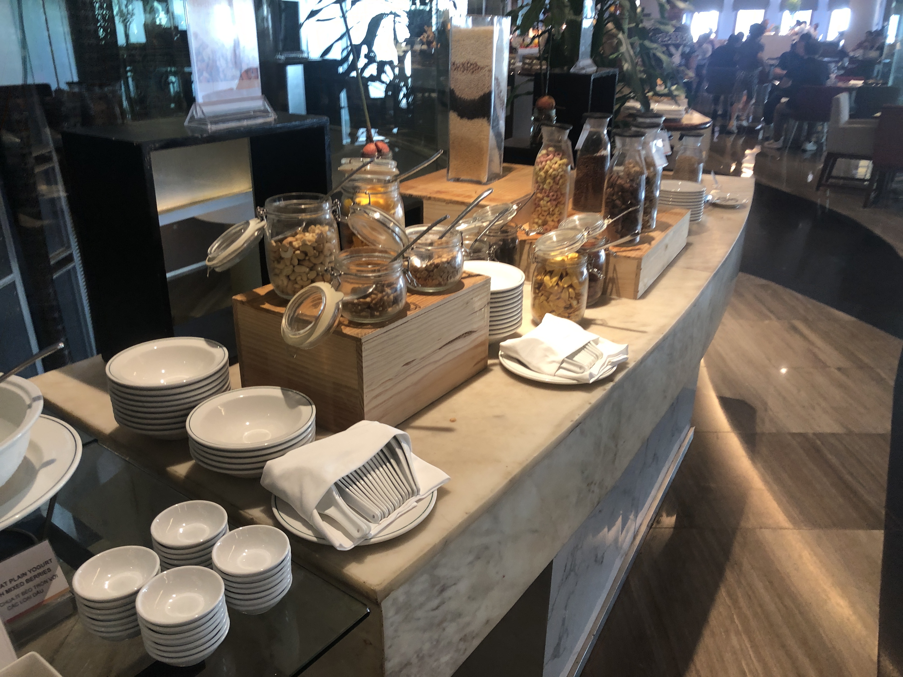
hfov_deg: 63.4
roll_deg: +1.6
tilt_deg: -24.8
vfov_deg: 49.7
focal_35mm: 28
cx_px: 452
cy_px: 338
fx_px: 730
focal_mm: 3.99
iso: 50
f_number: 1.8
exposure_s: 1/17
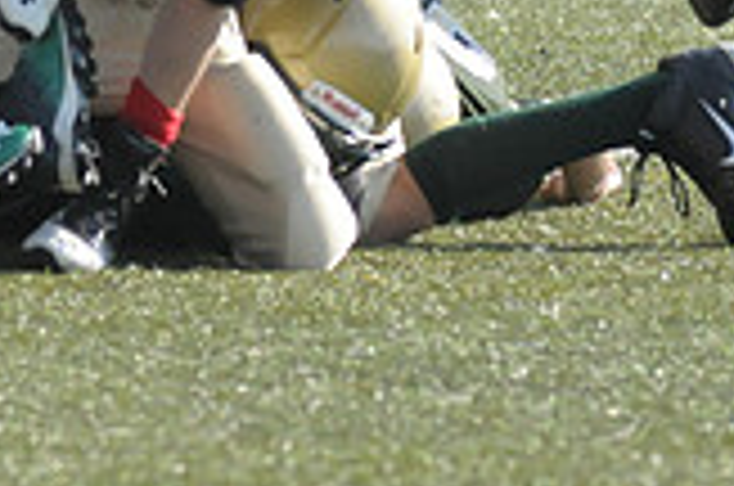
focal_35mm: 1069
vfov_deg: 1.3
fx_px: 21753
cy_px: -371
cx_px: -162
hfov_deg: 1.9
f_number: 4
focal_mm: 200
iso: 1600
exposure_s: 1/5000
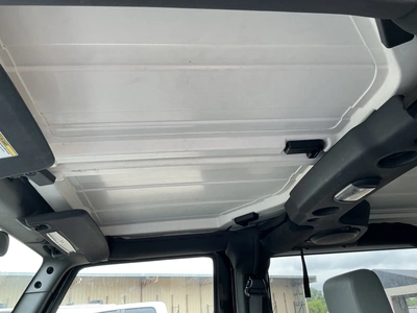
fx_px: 337
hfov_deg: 63.4
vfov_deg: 49.7
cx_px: 208
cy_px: 156
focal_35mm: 28
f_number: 1.8
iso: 64
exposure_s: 1/122
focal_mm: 3
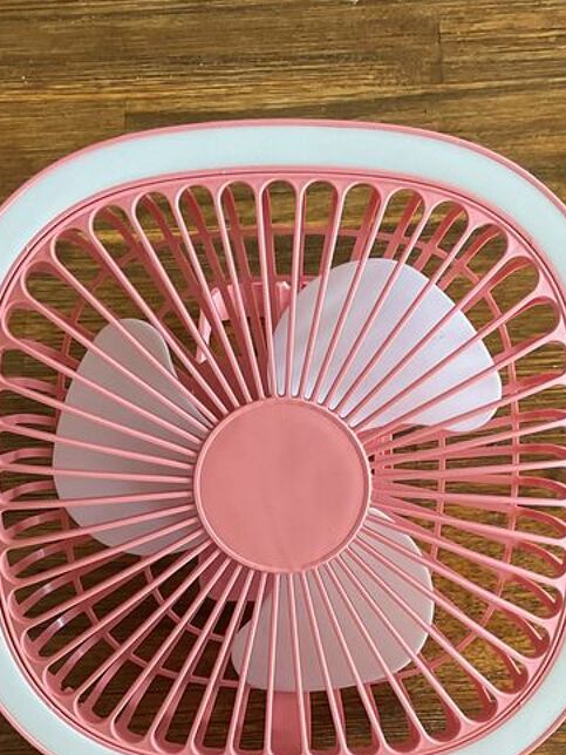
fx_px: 1308
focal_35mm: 60
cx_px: 295
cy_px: 575
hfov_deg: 24.4
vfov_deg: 31.6
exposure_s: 1/60
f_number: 1.8
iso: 100
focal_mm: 3
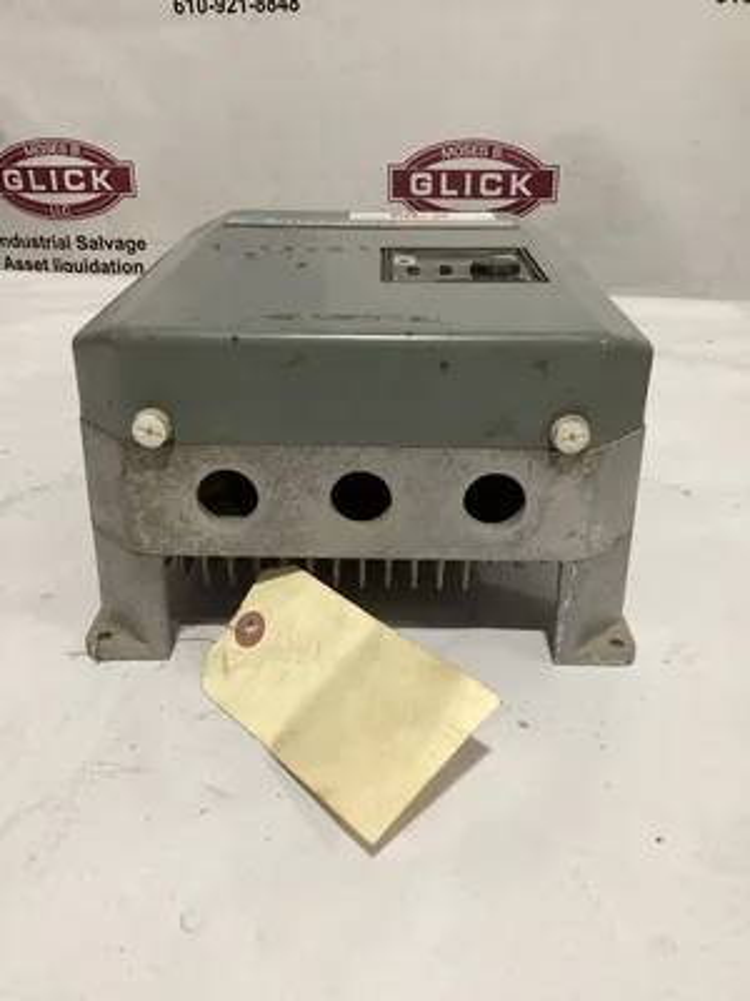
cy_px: 500
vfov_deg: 58.4
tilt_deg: -25.7
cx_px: 375
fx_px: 896
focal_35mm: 31
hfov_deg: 45.4
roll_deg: +1.0
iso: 250
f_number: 2.4
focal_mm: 3.3
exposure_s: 1/50
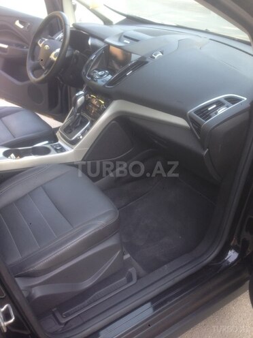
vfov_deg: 55.4
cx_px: 126
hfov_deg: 42.9
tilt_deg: -26.8
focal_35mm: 33
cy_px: 169
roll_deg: -5.5
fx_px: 322
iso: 50
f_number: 2.4
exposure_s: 1/40
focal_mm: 4.12
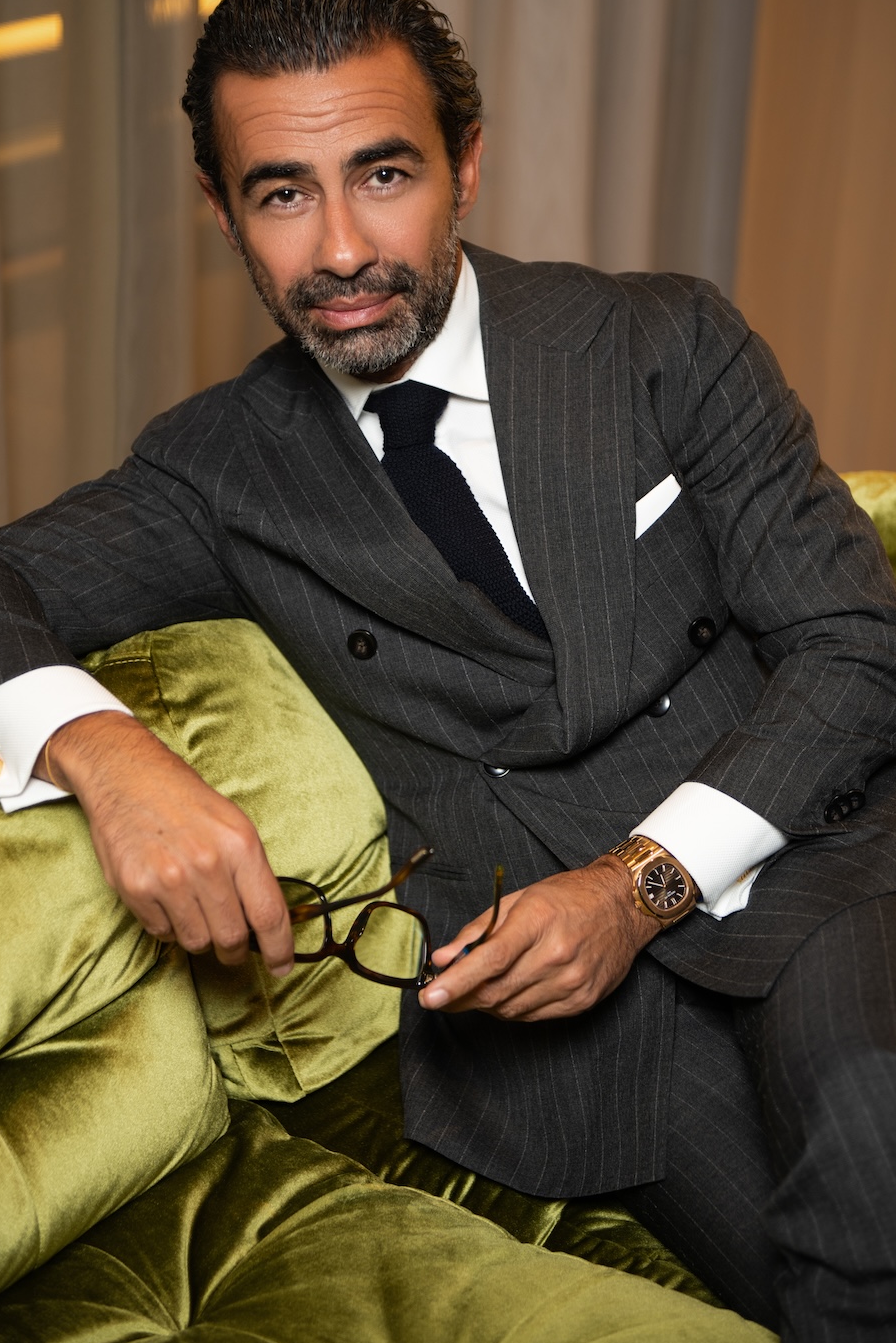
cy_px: 612
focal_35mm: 67
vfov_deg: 30.1
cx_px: 445
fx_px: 2500
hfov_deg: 20.3
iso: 200
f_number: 2.8
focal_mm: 60
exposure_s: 1/160
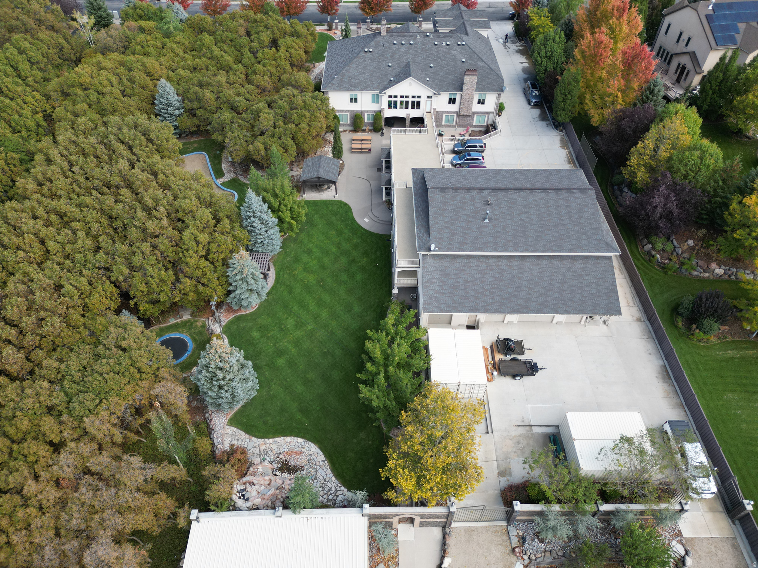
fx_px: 526
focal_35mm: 24
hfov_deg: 71.6
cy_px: 284
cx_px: 379
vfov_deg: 56.8
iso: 200
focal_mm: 6.72
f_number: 1.7
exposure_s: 1/800
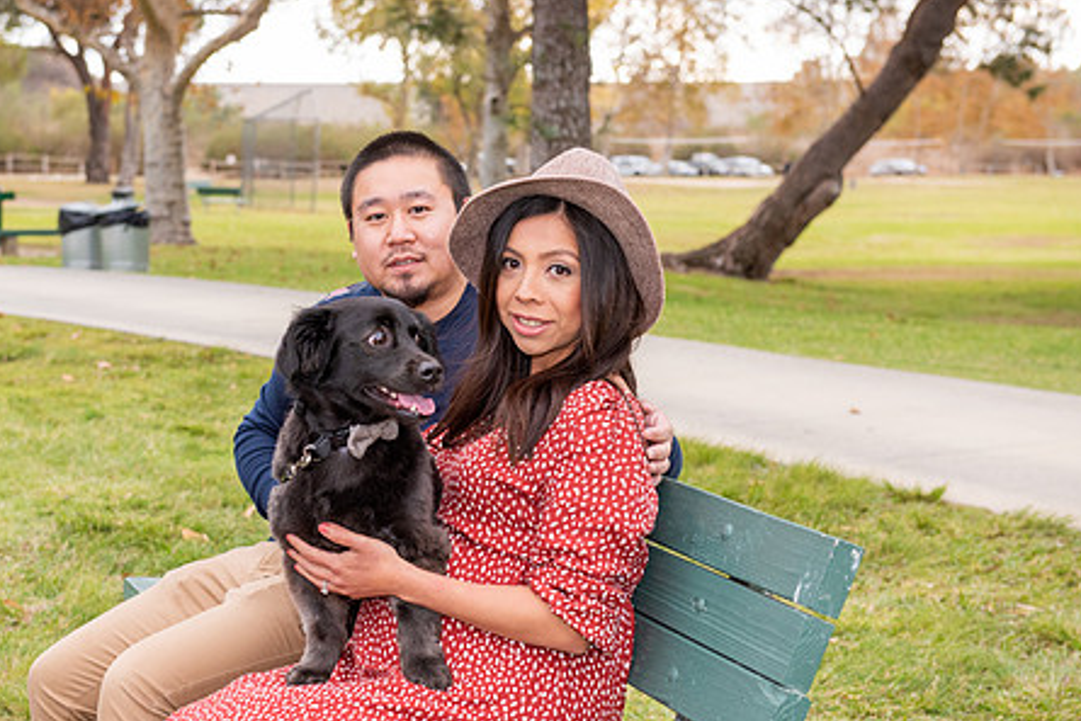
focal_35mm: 73
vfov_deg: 18.6
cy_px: 460
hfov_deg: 27.6
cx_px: 420
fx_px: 2193
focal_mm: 56
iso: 500
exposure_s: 1/125
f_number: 5
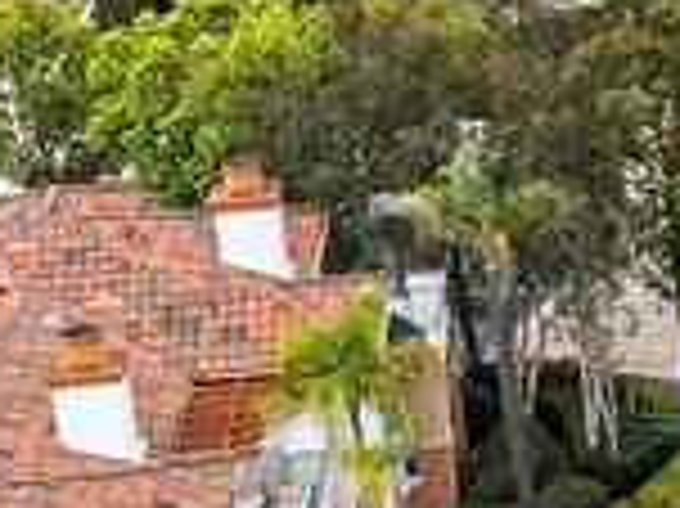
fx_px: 3199
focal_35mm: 163
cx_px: 1527
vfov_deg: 9.1
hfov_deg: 10.7
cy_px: 265
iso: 100
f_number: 8
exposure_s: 1/200
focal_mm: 12.29
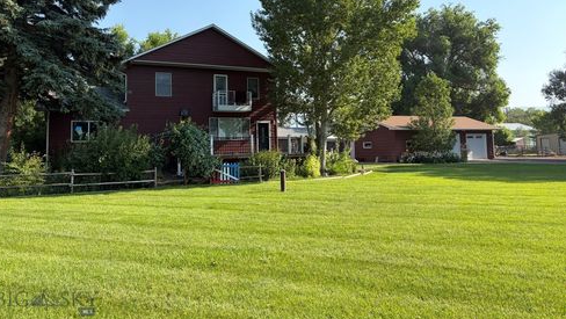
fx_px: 435
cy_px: 106
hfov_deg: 66.0
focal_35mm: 29
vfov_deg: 39.7
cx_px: 278
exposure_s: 1/2364
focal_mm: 5.96
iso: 64
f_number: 1.6
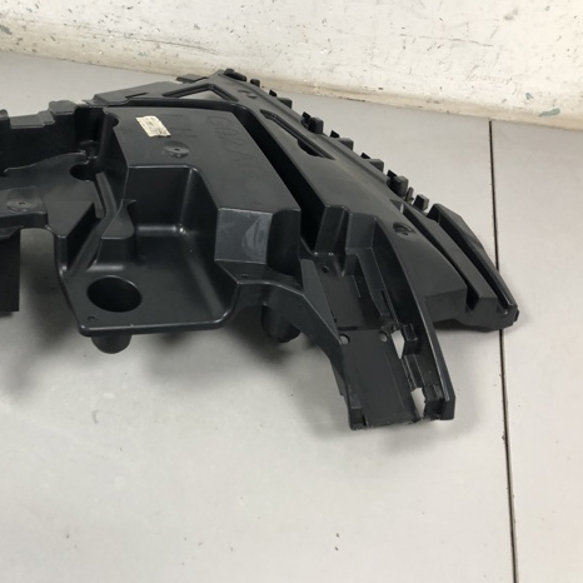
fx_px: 648
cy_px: 293
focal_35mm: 34
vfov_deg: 48.5
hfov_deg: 47.7
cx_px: 194
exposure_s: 1/25
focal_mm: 4
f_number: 1.8
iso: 40
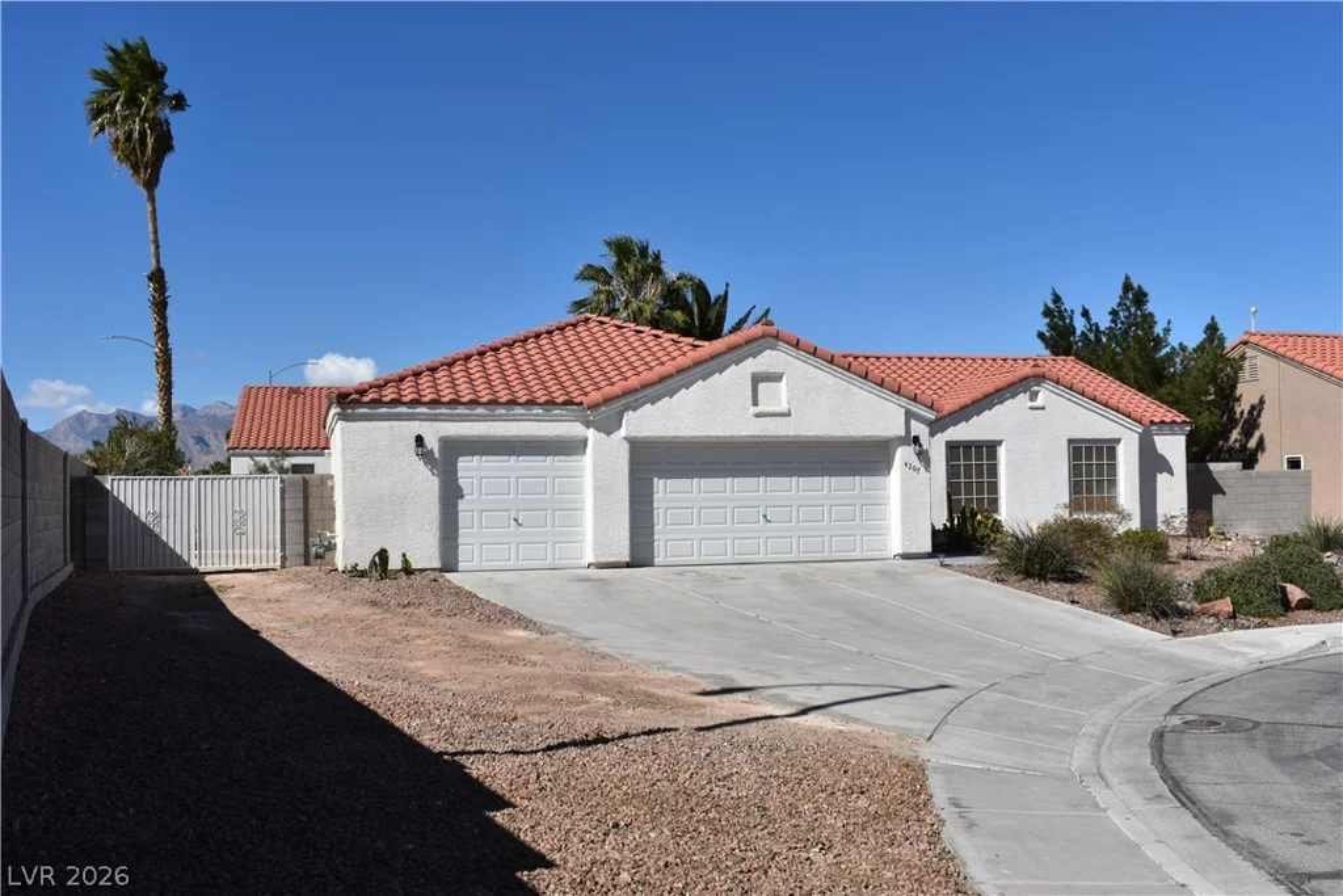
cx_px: 672
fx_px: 1231
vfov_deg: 40.0
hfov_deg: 57.2
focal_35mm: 33
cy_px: 448
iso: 200
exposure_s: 1/500
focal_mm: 22
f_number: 11
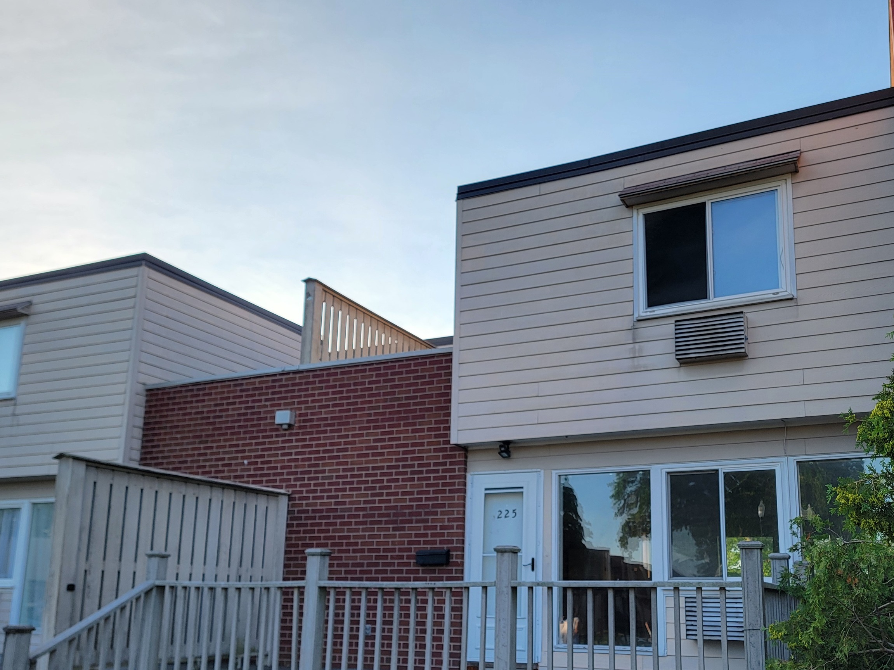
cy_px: 443
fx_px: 826
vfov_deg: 43.6
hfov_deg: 56.5
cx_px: 522
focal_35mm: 32
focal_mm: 6.7
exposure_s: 1/261
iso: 16
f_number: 1.8
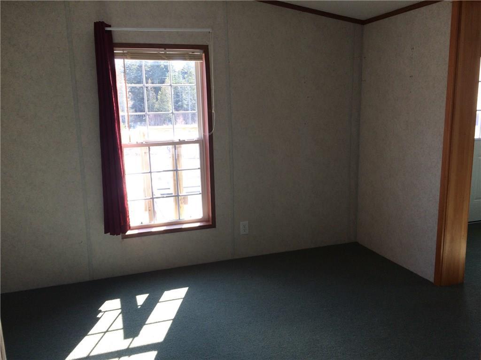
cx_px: 240
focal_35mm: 29
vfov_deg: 48.2
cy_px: 180
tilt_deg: -10.1
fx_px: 403
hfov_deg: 61.7
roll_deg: +2.5
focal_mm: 4.15
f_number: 2.2
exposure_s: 1/120
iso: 40
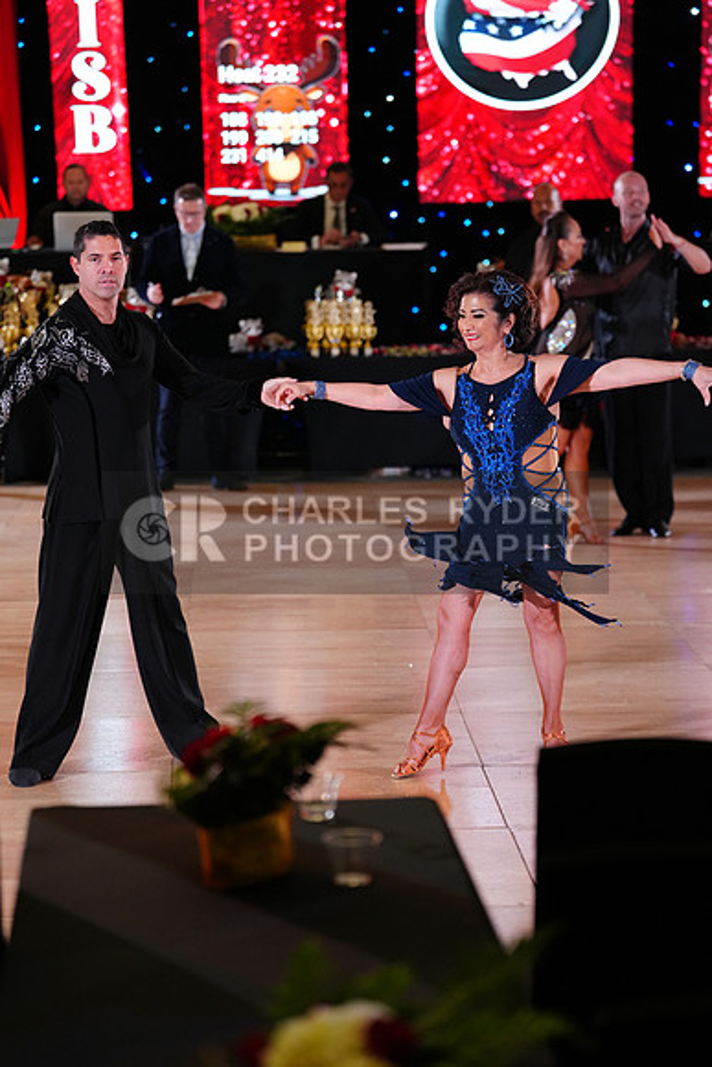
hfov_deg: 12.8
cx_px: 356
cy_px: 534
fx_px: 3172
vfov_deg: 19.1
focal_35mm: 107
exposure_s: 1/400
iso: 2500
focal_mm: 107
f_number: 2.8
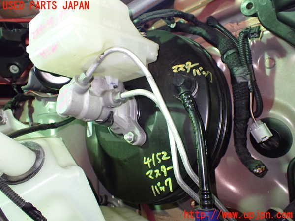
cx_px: 148
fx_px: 256
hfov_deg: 60.0
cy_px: 110
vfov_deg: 46.8
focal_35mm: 30
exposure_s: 1/40
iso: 800
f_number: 2.3
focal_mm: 5.4
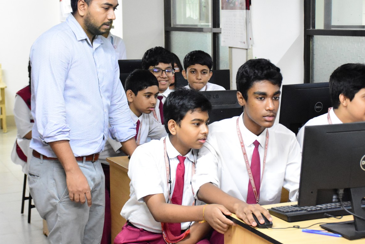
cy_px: 99
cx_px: 213
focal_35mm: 74
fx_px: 747
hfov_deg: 27.4
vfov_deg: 18.5
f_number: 5.6
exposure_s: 1/100
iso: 5600
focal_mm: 35
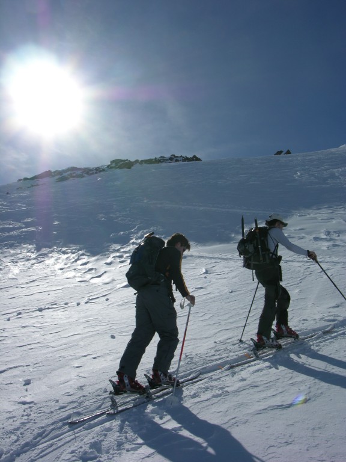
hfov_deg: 34.3
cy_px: 231
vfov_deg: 44.8
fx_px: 560
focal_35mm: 42
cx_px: 173
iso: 50
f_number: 7.3
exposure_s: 1/638
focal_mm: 10.7
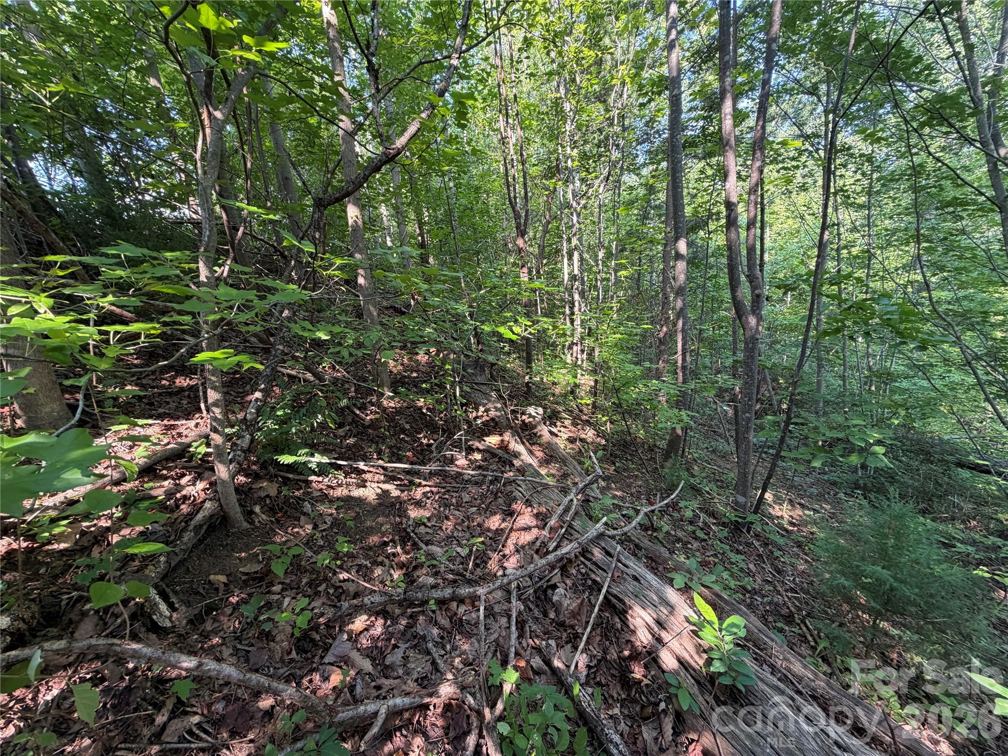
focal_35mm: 14
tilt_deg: -11.6
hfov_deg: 102.1
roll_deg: +6.8
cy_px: 378
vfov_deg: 85.7
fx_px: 408
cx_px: 504
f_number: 2.2
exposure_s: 1/121
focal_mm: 2.22
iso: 160
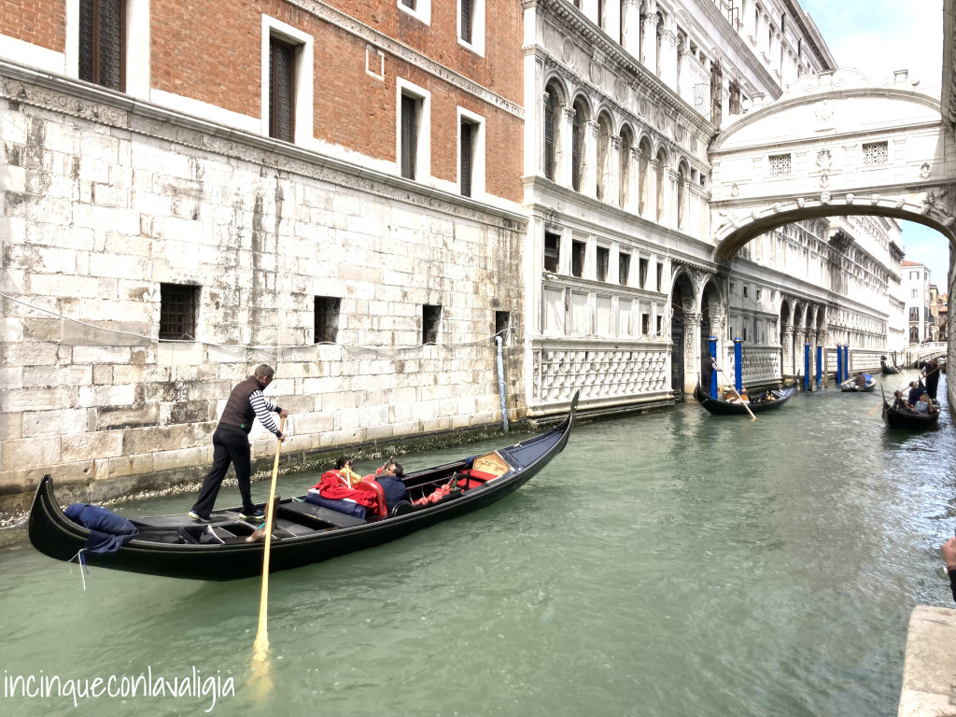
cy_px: 358
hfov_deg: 63.4
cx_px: 478
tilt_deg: +1.1
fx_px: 773
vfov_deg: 49.7
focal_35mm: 28
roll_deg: -1.5
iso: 20
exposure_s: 1/1429
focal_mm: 3.99
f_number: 1.8
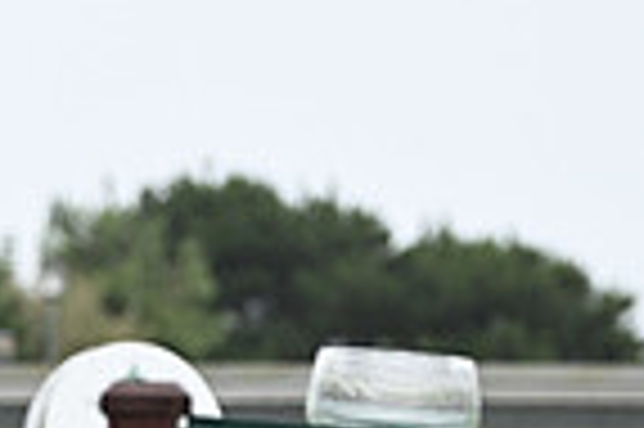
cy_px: 804
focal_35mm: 528
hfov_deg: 3.9
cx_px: -180
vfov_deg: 2.6
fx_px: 9434
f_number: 4
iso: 1250
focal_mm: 130
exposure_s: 1/1600
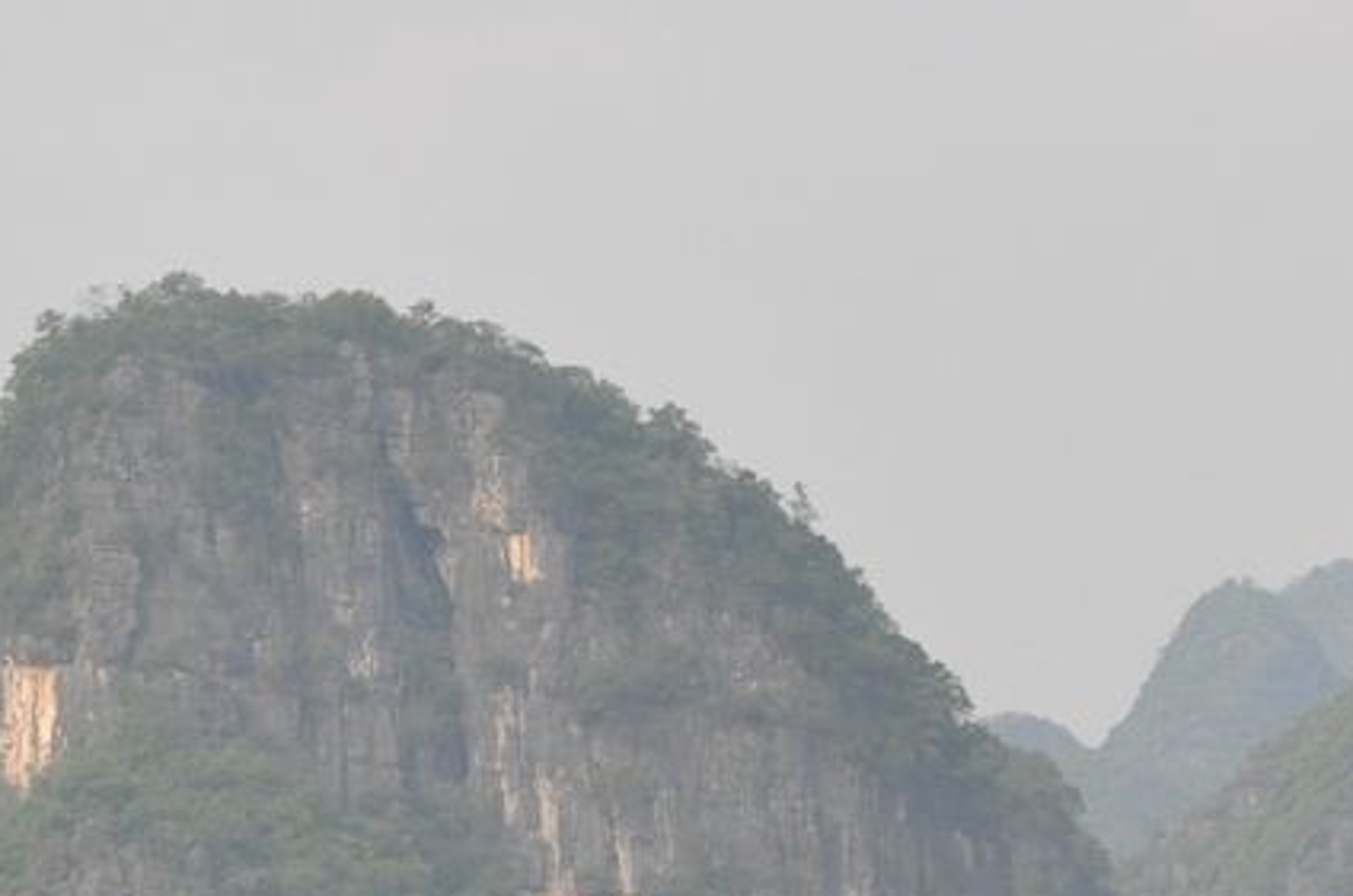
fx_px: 13805
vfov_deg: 3.7
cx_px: 201
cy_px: 939
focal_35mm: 368
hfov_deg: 5.6
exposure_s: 1/1000
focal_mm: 80
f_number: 8
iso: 800
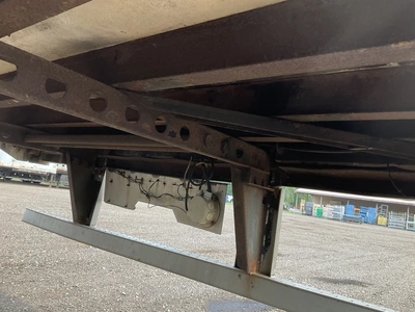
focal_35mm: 29
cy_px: 156
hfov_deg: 61.7
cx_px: 208
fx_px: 348
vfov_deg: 48.2
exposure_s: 1/135
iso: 20
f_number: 1.8
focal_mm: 3
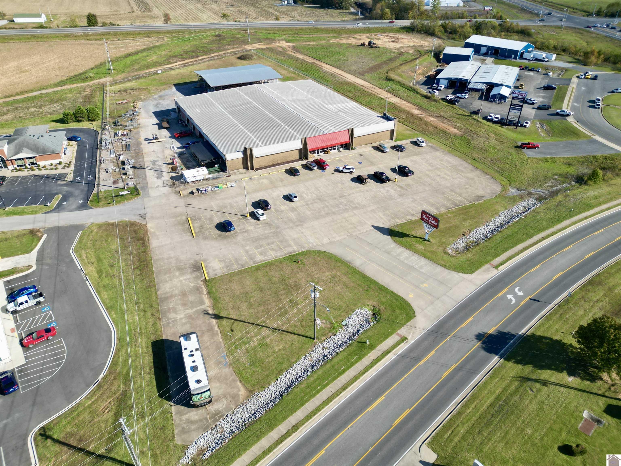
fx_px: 431
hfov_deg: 71.6
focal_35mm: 24
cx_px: 310
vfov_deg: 56.8
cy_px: 233
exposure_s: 1/2000
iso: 120
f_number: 1.7
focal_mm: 6.72
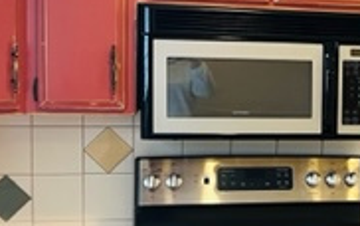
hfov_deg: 20.2
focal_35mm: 97
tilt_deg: -4.8
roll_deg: -1.0
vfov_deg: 13.5
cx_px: 421
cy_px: 131
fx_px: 952
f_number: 1.5
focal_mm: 5.7
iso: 125
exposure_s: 1/60
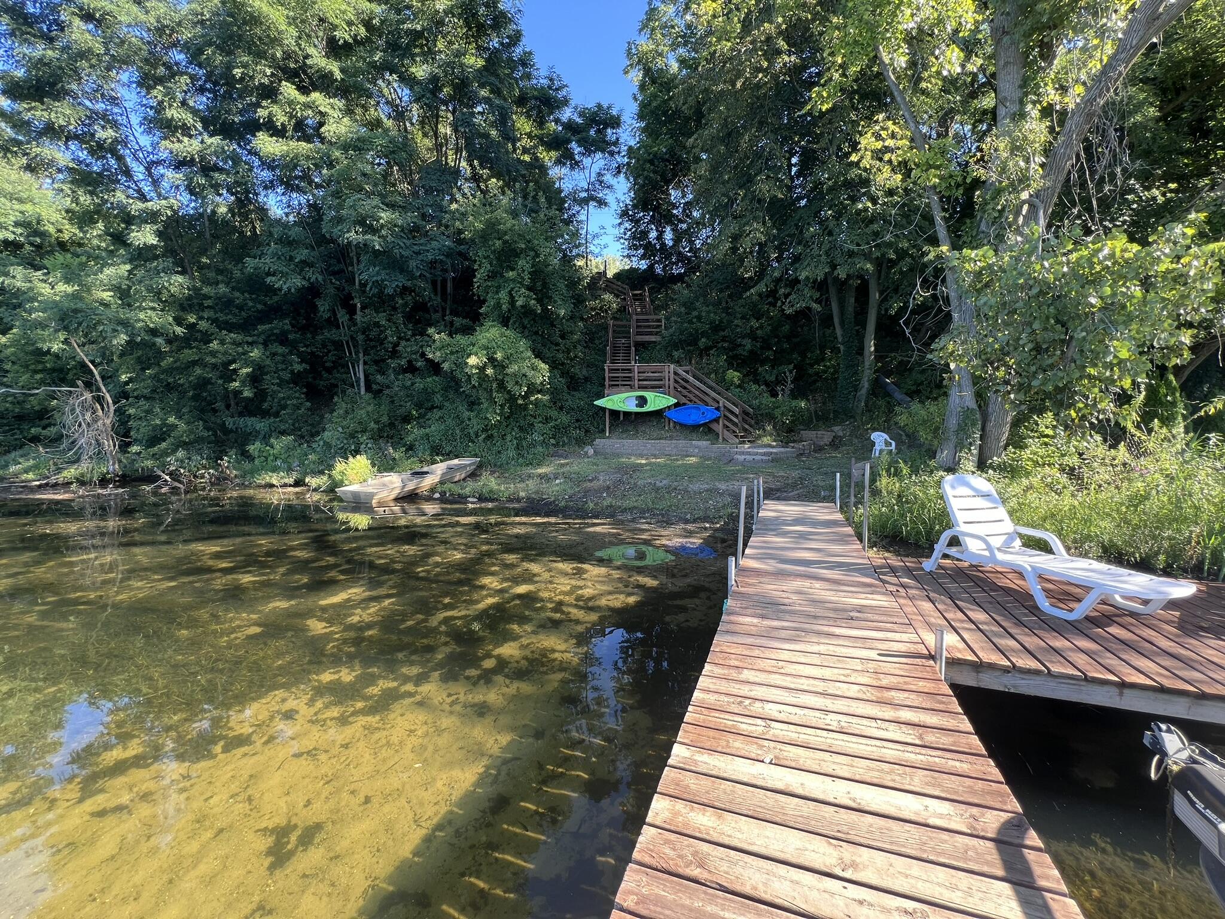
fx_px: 460
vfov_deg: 89.9
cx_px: 612
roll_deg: -0.2
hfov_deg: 106.2
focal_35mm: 13
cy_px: 460
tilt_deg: -3.9
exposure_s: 1/99
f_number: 1.8
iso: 40
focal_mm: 1.57
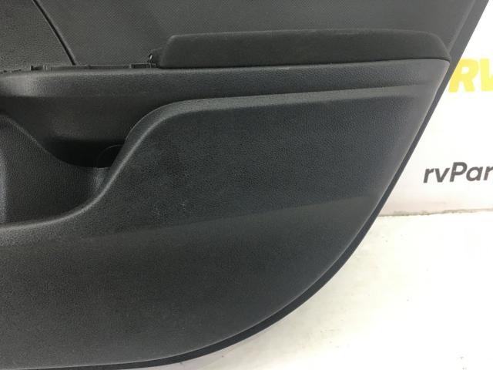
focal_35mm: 29
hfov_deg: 61.7
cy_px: 185
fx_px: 413
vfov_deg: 48.2
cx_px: 246
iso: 50
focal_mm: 4.15
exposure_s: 1/33
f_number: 2.2
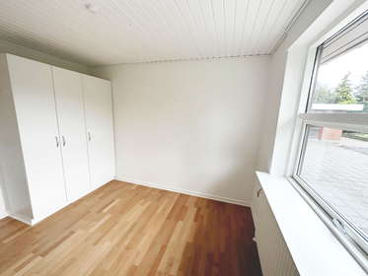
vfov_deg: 85.7
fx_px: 149
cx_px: 184
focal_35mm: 14
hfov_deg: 102.0
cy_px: 138
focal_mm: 2.22
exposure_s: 1/73
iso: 320
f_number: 2.2
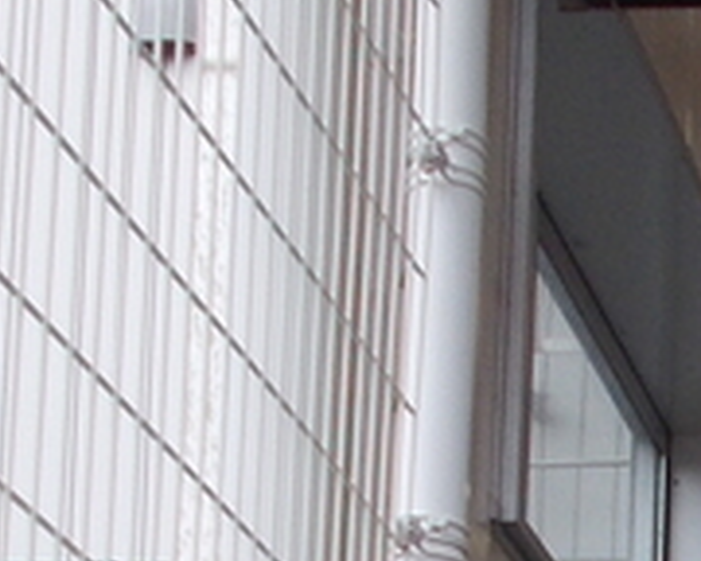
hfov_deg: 10.6
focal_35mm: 169
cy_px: 1122
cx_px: 1312
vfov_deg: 8.7
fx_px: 3506
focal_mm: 4.6
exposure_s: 1/125
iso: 80
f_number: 3.2
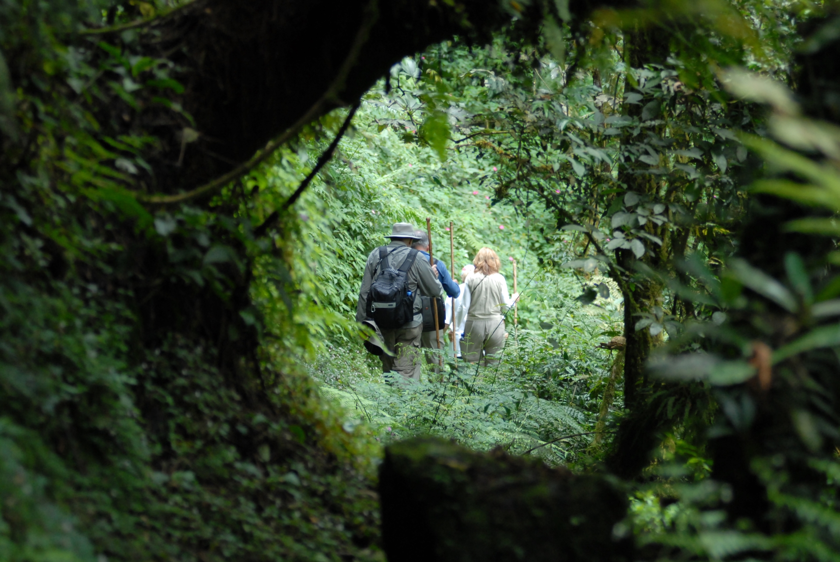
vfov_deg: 7.6
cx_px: 420
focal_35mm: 180
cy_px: 281
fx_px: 4205
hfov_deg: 11.4
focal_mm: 120
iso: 500
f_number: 2.8
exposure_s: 1/320
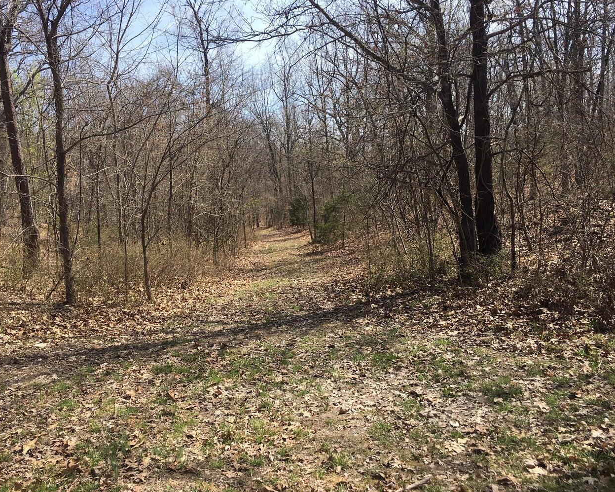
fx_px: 564
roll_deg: +2.4
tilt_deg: -6.2
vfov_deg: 47.1
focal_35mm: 31
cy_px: 245
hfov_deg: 57.2
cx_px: 290
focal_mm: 4.15
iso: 25
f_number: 2.2
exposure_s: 1/761
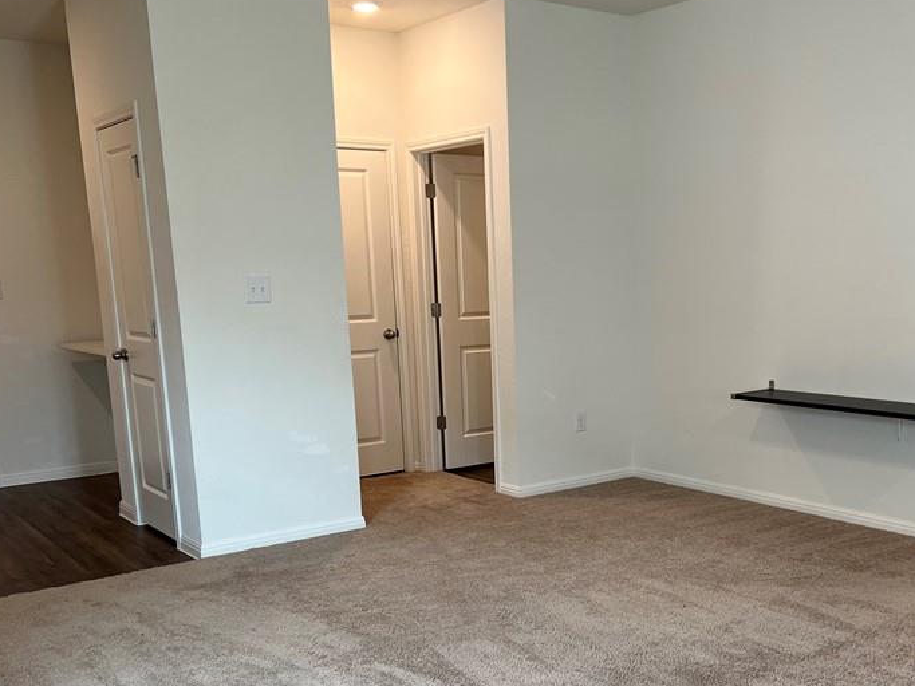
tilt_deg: -12.4
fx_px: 1031
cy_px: 494
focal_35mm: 39
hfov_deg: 47.6
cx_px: 544
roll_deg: +0.6
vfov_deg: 36.2
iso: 80
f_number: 1.5
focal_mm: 5.7
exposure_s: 1/120
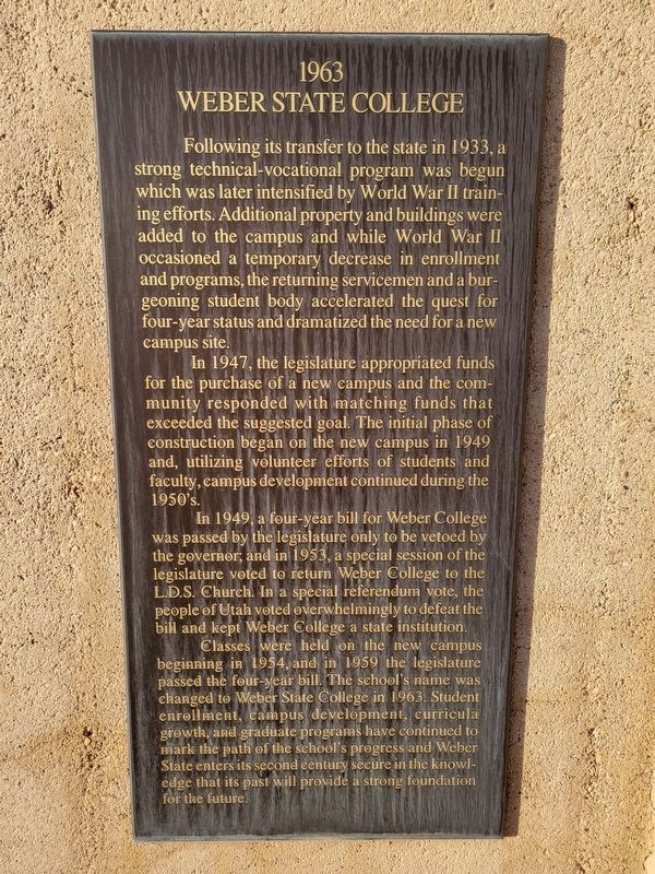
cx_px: 328
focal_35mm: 26
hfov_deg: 53.1
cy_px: 437
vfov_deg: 67.3
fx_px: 656
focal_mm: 5.4
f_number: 1.8
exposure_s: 1/554
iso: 40
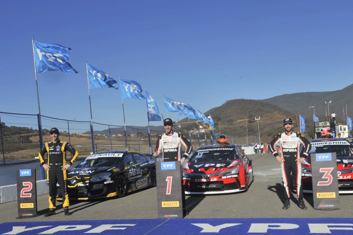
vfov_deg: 47.9
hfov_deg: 67.4
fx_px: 265
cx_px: 182
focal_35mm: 27
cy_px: 120
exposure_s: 1/250
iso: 400
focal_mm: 24
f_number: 18
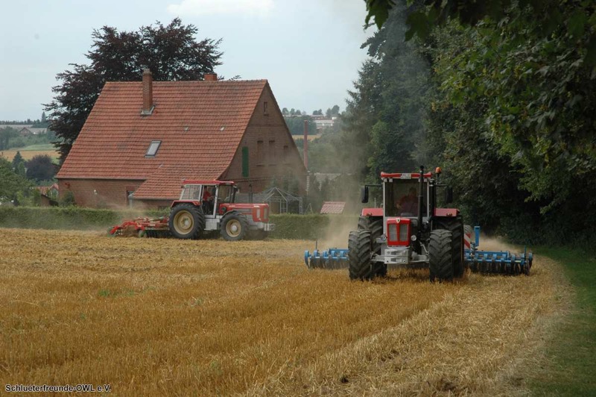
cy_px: 198
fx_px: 1538
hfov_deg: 21.9
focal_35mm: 93
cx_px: 298
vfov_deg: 14.7
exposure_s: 1/320
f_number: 9
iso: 400
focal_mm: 62
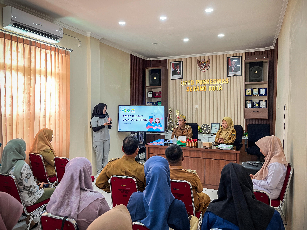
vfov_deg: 53.1
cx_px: 154
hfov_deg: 67.3
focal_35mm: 26
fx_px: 231
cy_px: 115
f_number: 1.6
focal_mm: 5.1
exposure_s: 1/60
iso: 250
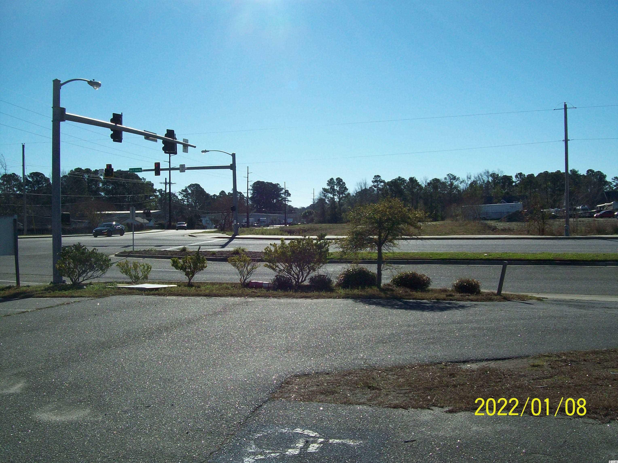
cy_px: 232
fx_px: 643
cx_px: 309
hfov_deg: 51.4
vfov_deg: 39.7
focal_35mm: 36
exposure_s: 1/1110
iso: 80
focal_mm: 6
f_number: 4.8
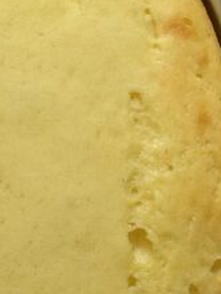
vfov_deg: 8.8
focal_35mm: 225
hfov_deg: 6.5
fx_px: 1912
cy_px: 167
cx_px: -195
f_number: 1.8
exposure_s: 1/194
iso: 50
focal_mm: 6.93
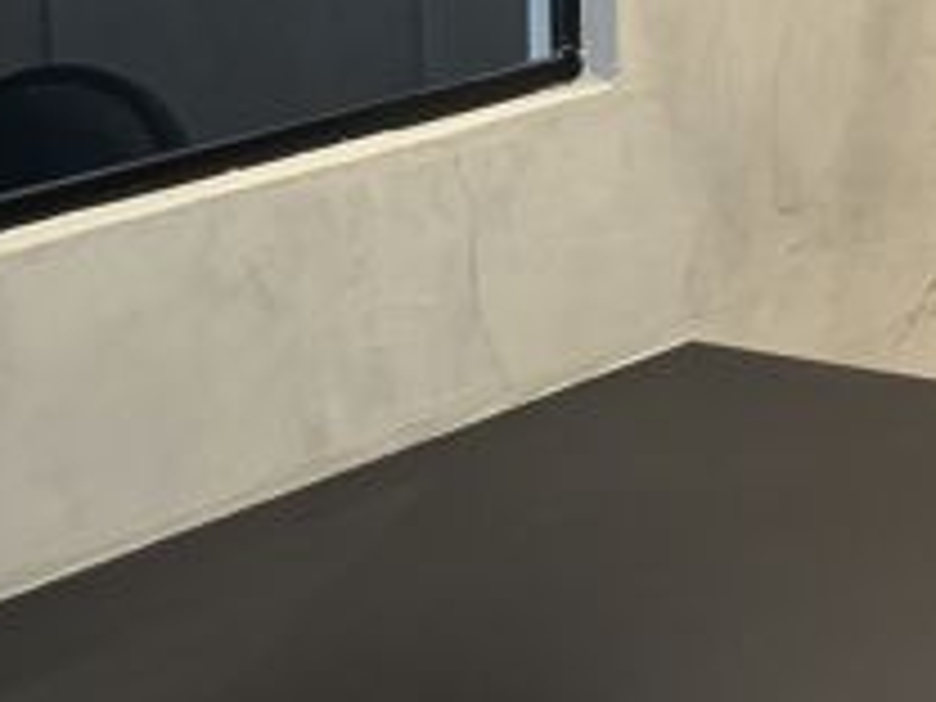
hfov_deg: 14.1
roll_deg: -0.7
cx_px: 1534
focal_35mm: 128
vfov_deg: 11.3
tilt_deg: -6.5
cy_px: -230
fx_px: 3461
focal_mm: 5.96
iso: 100
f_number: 1.6
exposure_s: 1/60
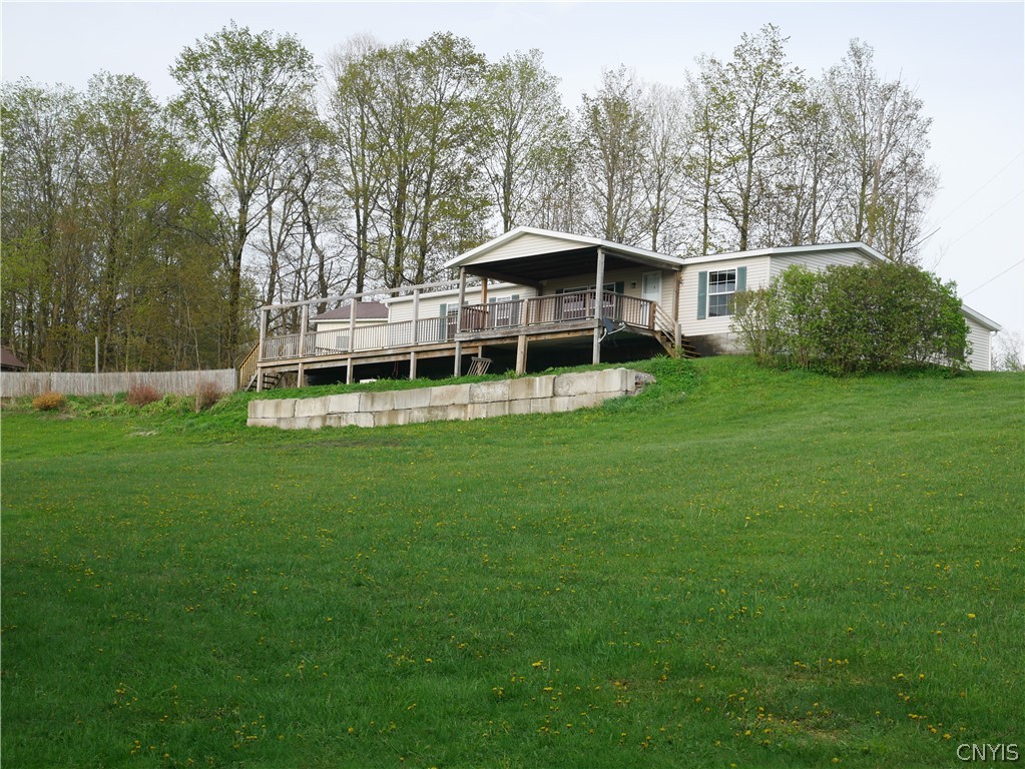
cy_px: 384
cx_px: 512
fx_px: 1896
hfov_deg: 30.3
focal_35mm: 64
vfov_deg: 22.9
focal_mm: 32
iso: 200
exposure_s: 1/200
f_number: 6.3
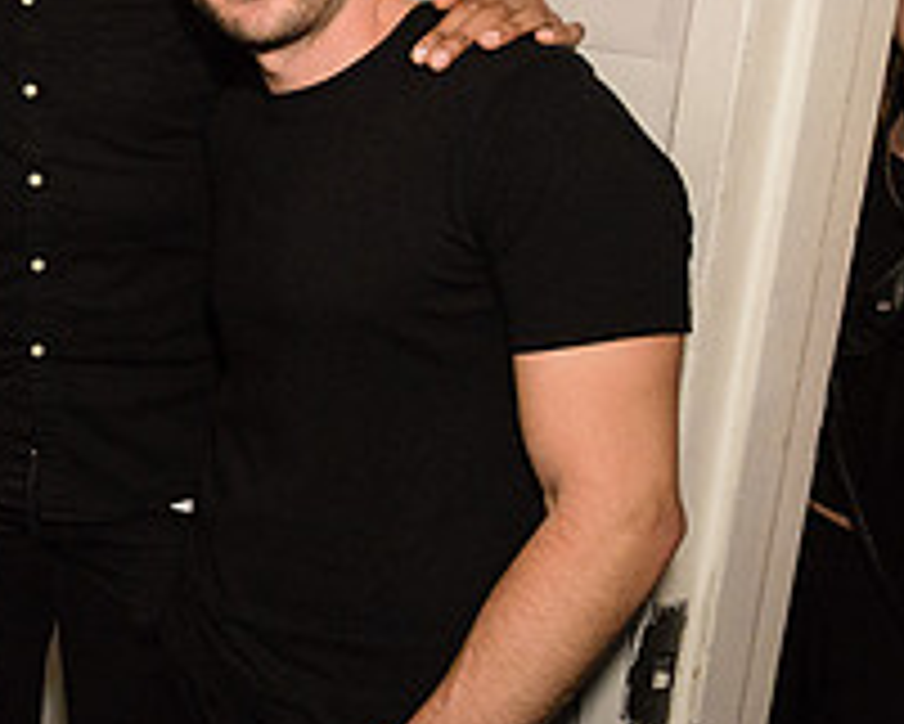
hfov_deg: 24.1
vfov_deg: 23.3
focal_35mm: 65
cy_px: 182
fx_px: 1740
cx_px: -382
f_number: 4
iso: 4000
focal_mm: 24
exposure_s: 1/640
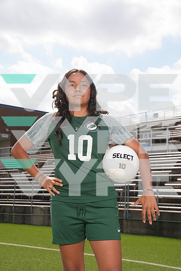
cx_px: 90
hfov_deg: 19.5
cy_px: 136
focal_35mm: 70
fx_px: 528
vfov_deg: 28.8
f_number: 9
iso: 100
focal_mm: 70
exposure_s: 1/200
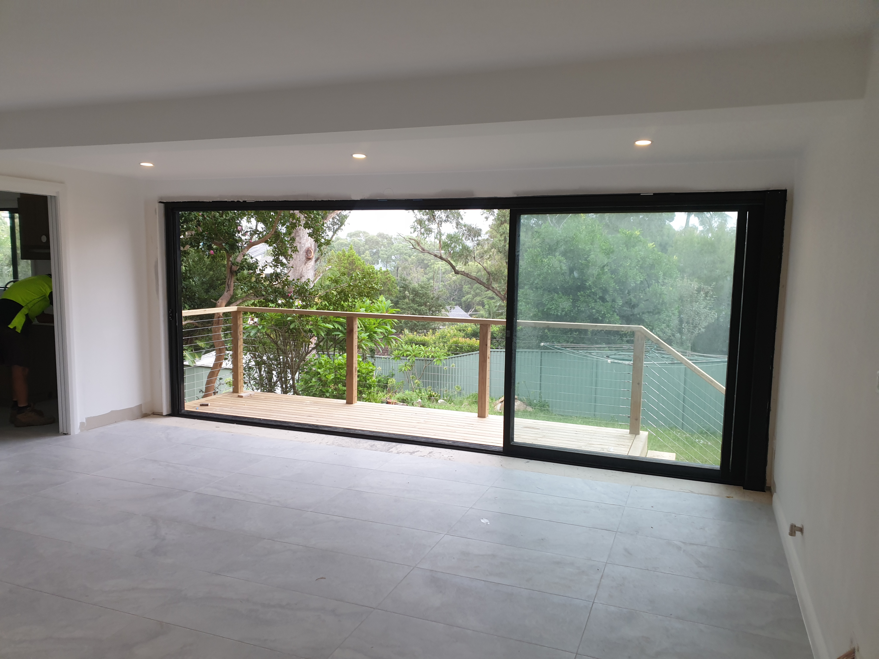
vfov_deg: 53.1
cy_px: 330
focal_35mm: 26
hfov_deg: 67.3
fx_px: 660
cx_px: 440
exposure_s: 1/50
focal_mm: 4.3
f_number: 2.4
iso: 160
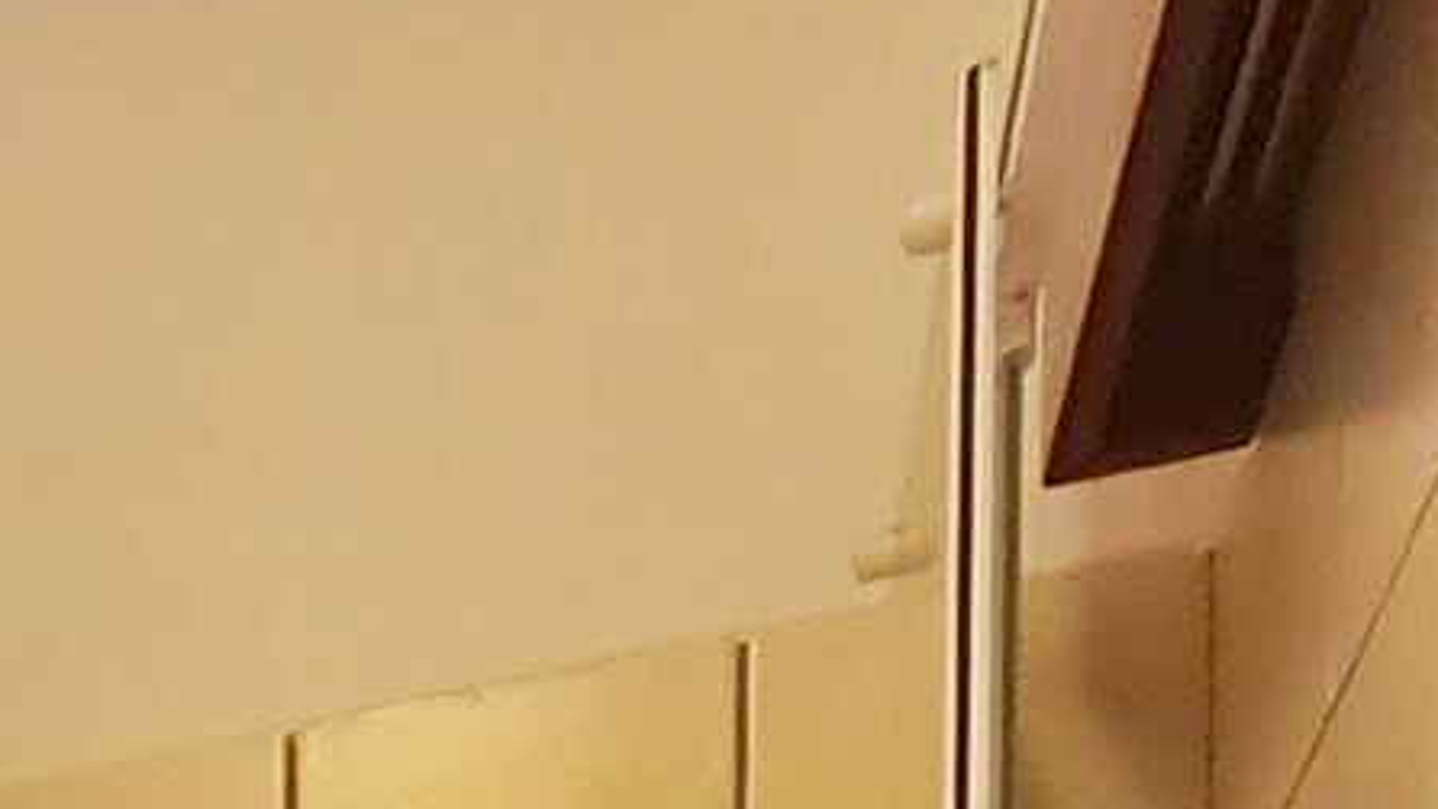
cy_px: 2624
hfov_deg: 18.5
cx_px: -1164
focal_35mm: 89
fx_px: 3394
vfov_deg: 9.6
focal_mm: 1.74
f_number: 2.2
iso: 200
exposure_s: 1/50
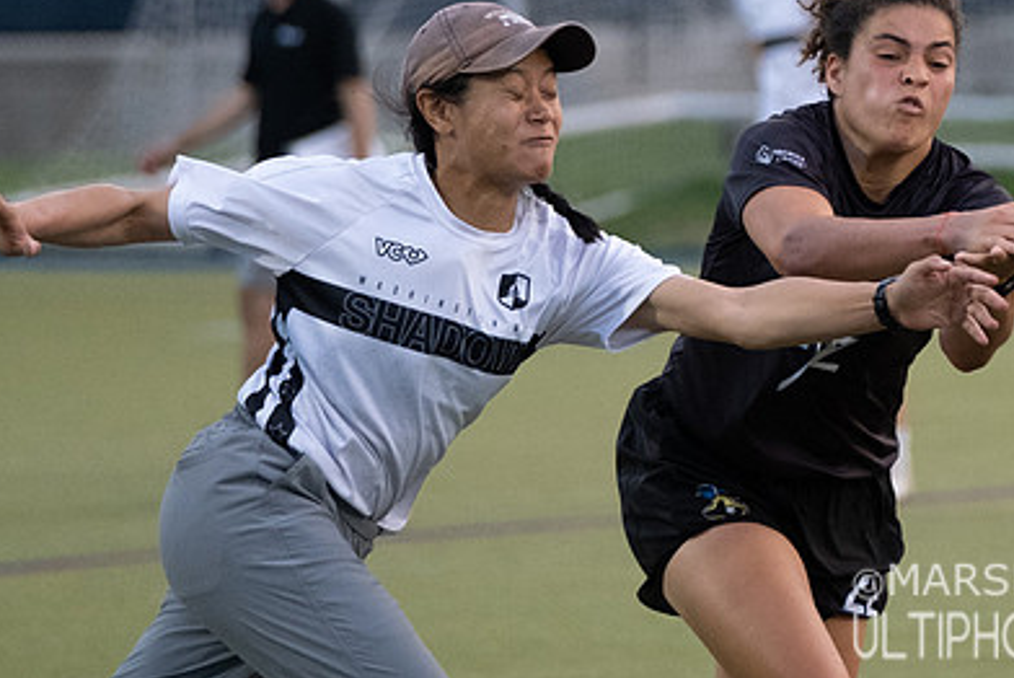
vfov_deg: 2.5
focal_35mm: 559
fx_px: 15756
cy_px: 45
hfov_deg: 3.7
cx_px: 999
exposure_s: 1/1600
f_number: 2.8
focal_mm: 140
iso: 1250
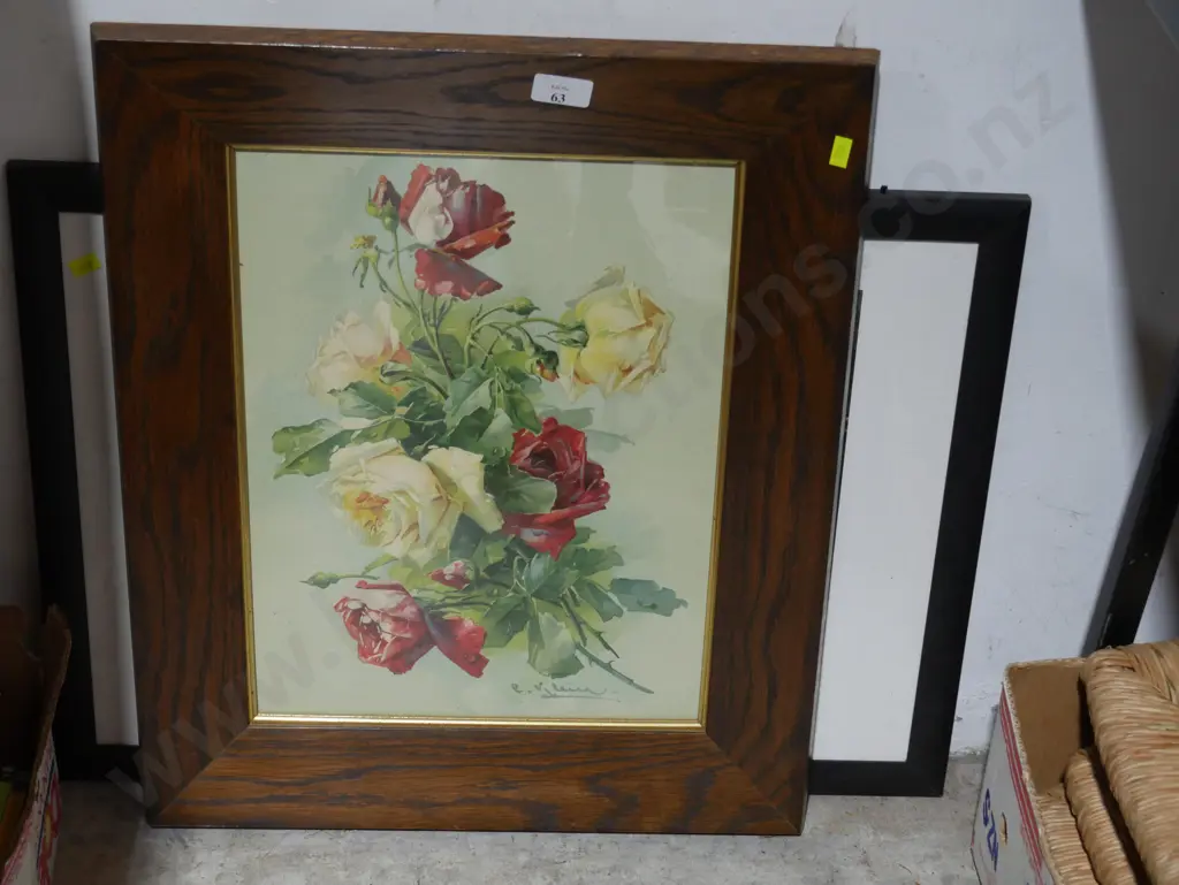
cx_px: 590
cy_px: 442
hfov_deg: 31.2
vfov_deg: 23.7
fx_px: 2113
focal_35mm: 62
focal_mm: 31
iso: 2000
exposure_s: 1/80
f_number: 5.4
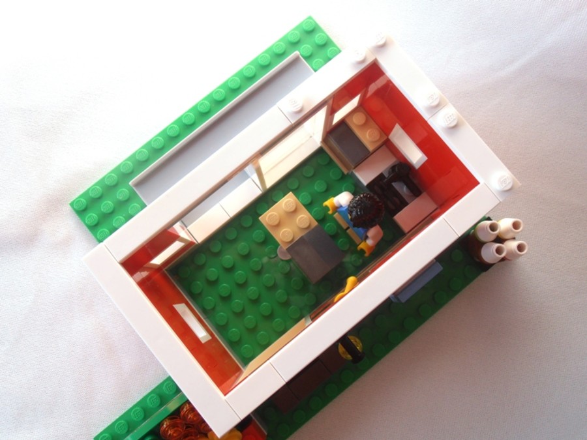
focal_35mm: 37
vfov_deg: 38.7
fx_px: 627
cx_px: 294
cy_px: 220
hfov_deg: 50.1
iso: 80
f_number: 3.9
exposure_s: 1/125
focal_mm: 6.61
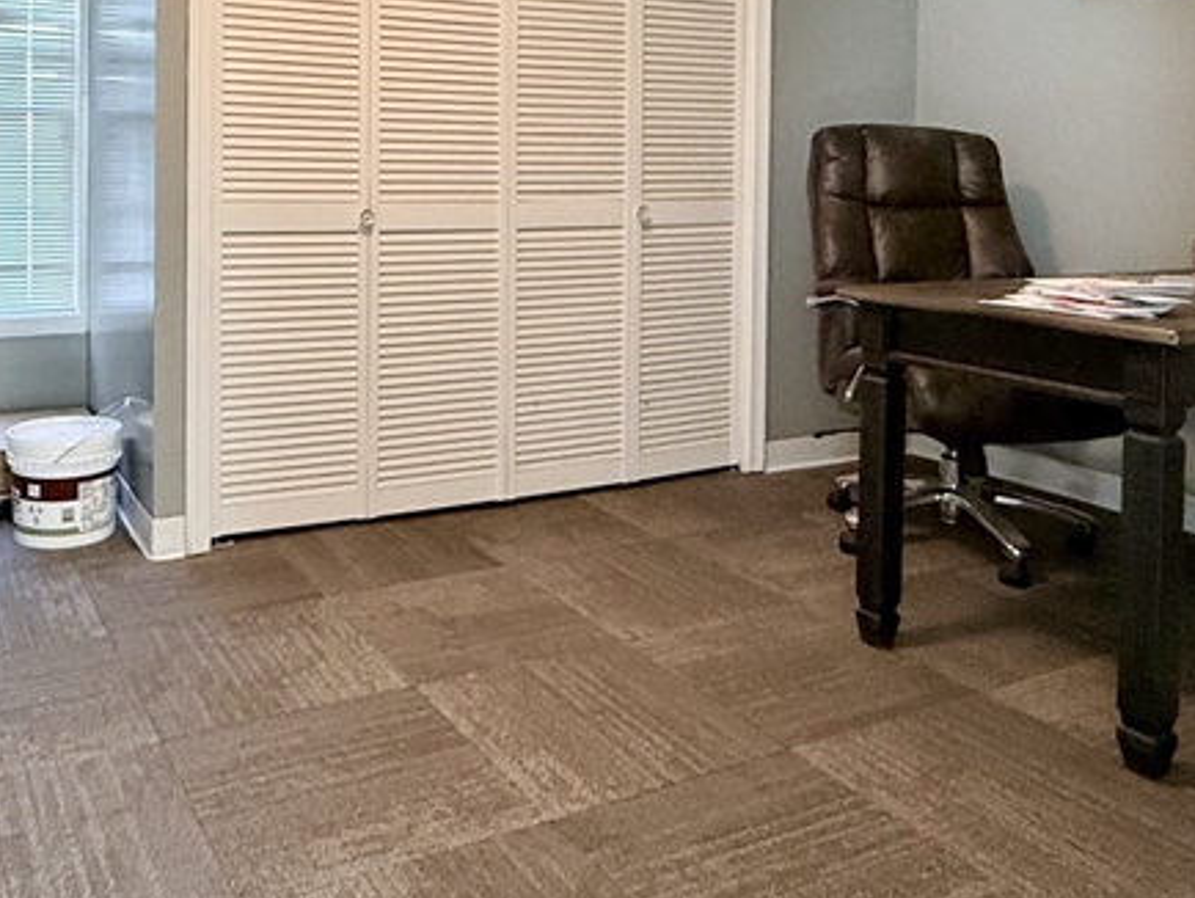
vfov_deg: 41.2
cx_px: 432
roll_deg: -0.2
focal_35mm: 33
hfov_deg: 54.6
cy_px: 185
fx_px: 1140
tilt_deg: -1.1
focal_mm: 2.22
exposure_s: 1/60
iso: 400
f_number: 2.2
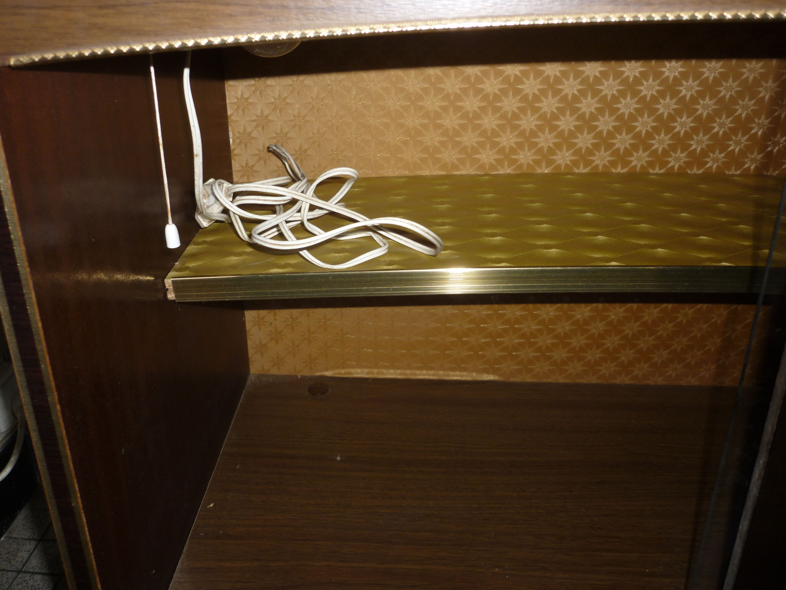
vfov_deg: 42.9
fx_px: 749
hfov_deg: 55.4
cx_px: 393
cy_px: 295
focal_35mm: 33
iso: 100
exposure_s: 1/30
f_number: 2.8
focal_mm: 5.5
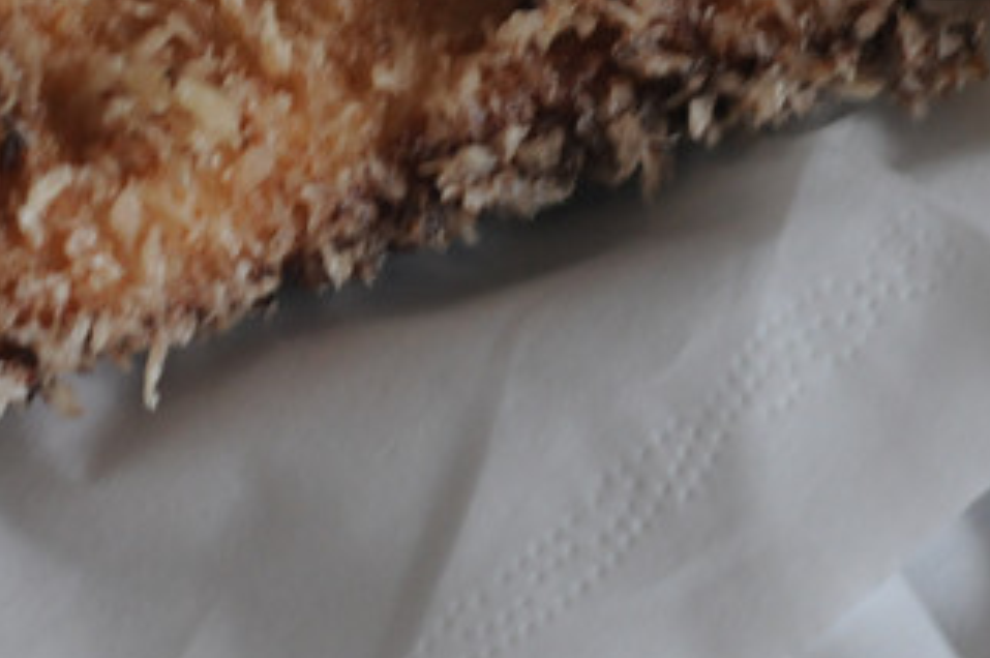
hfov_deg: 10.0
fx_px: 5632
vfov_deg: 6.7
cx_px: 358
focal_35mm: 205
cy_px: -37
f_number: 9
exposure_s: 1/15
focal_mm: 50
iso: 900
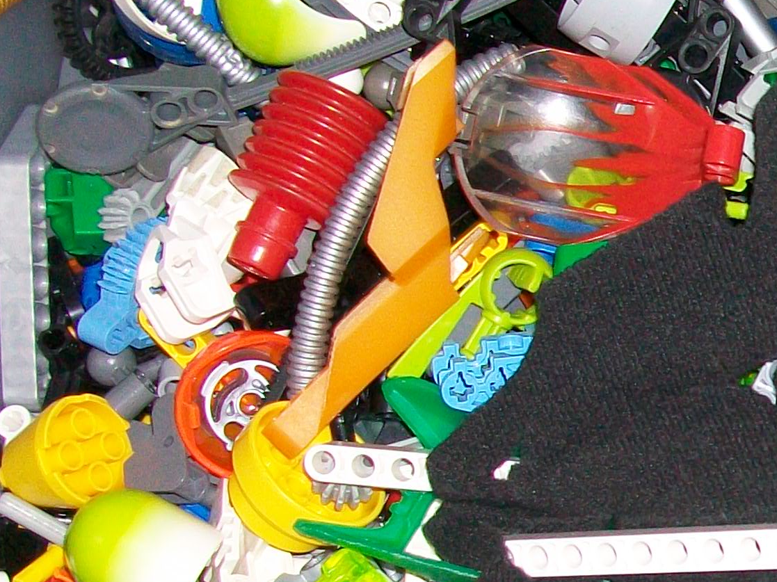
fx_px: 2356
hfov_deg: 16.8
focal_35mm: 105
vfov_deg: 14.0
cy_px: 446
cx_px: 1196
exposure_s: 1/60
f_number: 2.8
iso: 120
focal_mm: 5.7
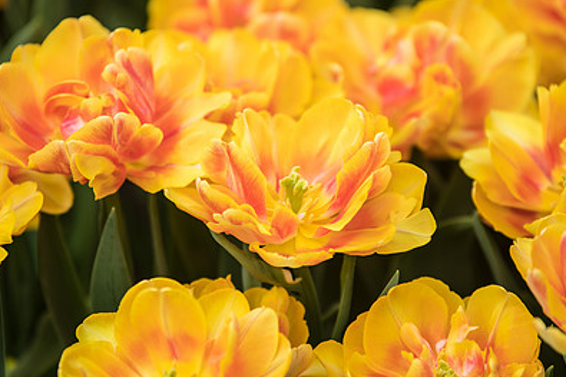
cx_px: 262
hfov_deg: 7.0
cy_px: 188
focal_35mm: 294
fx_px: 4620
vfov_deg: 4.7
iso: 250
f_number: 2.8
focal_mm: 200
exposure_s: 1/1000
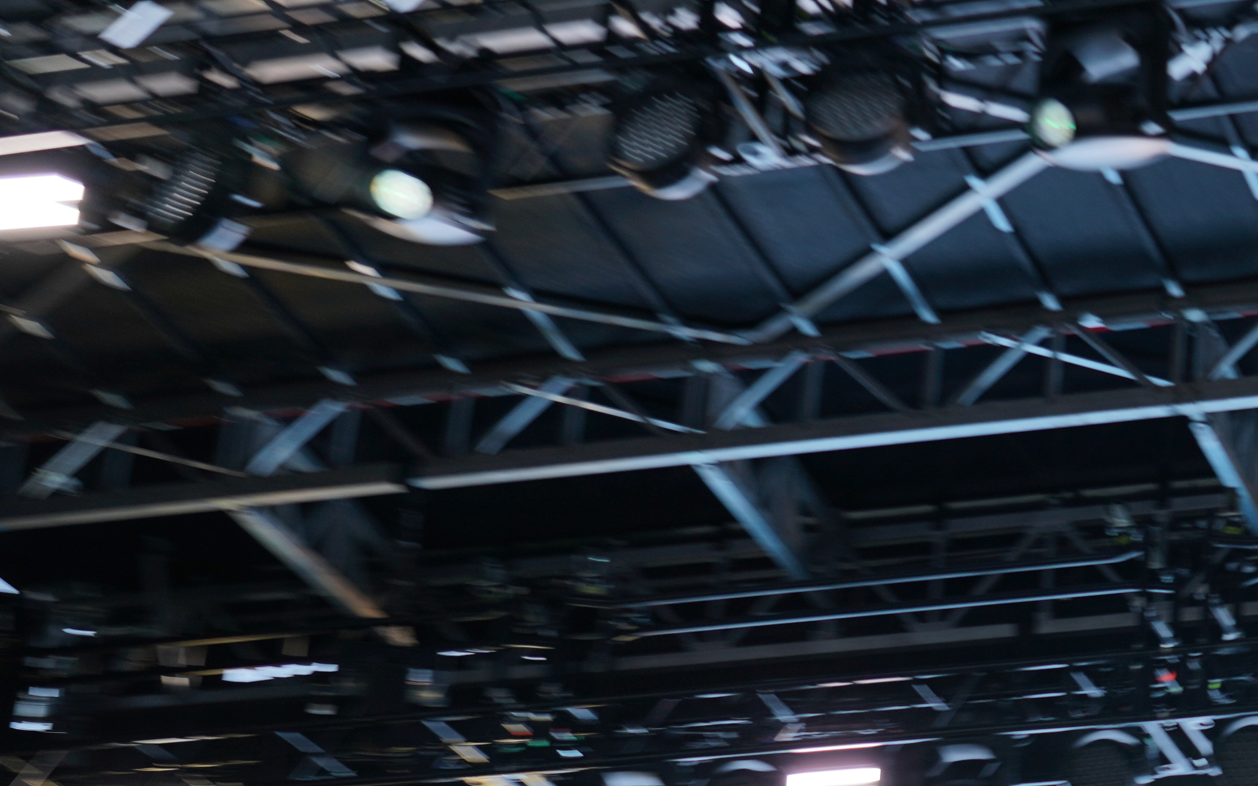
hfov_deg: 20.0
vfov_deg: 13.2
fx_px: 3326
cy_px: 856
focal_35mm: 97
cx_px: 1526
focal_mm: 37
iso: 100
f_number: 4.5
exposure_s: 1/80
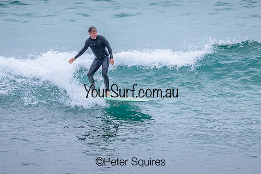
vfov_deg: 1.3
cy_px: 86
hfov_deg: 1.9
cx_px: 137
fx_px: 7955
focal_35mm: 1097
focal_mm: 800
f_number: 6.3
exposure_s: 1/1600
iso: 2200
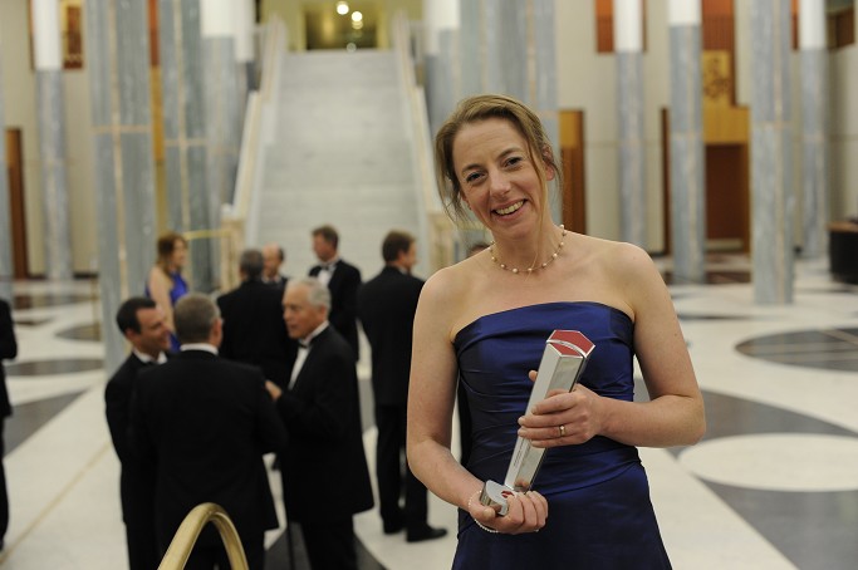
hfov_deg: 39.6
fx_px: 1191
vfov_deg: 26.9
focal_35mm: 50
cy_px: 285
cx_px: 429
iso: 2000
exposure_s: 1/100
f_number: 3.2
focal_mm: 50
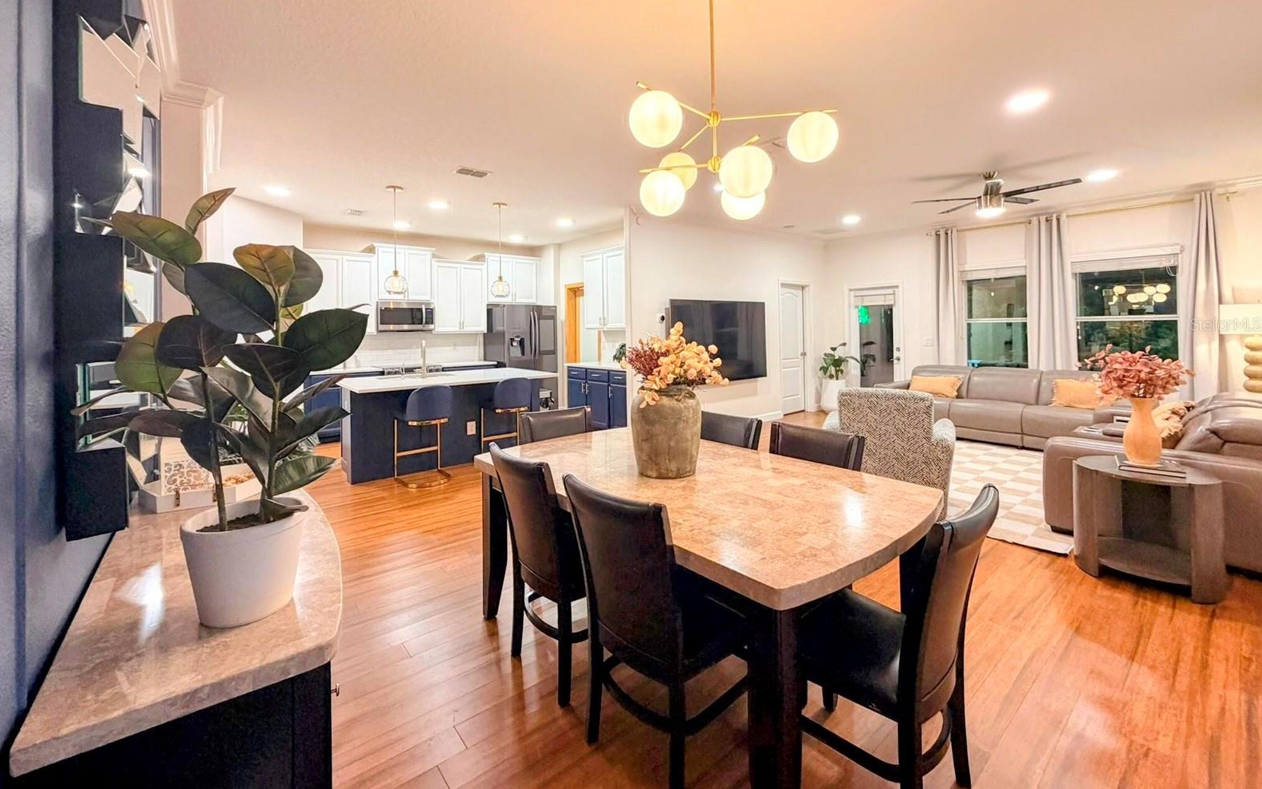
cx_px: 627
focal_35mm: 15
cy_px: 324
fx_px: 516
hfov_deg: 101.5
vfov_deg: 74.1
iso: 200
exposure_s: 1/60
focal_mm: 2.22
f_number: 2.2
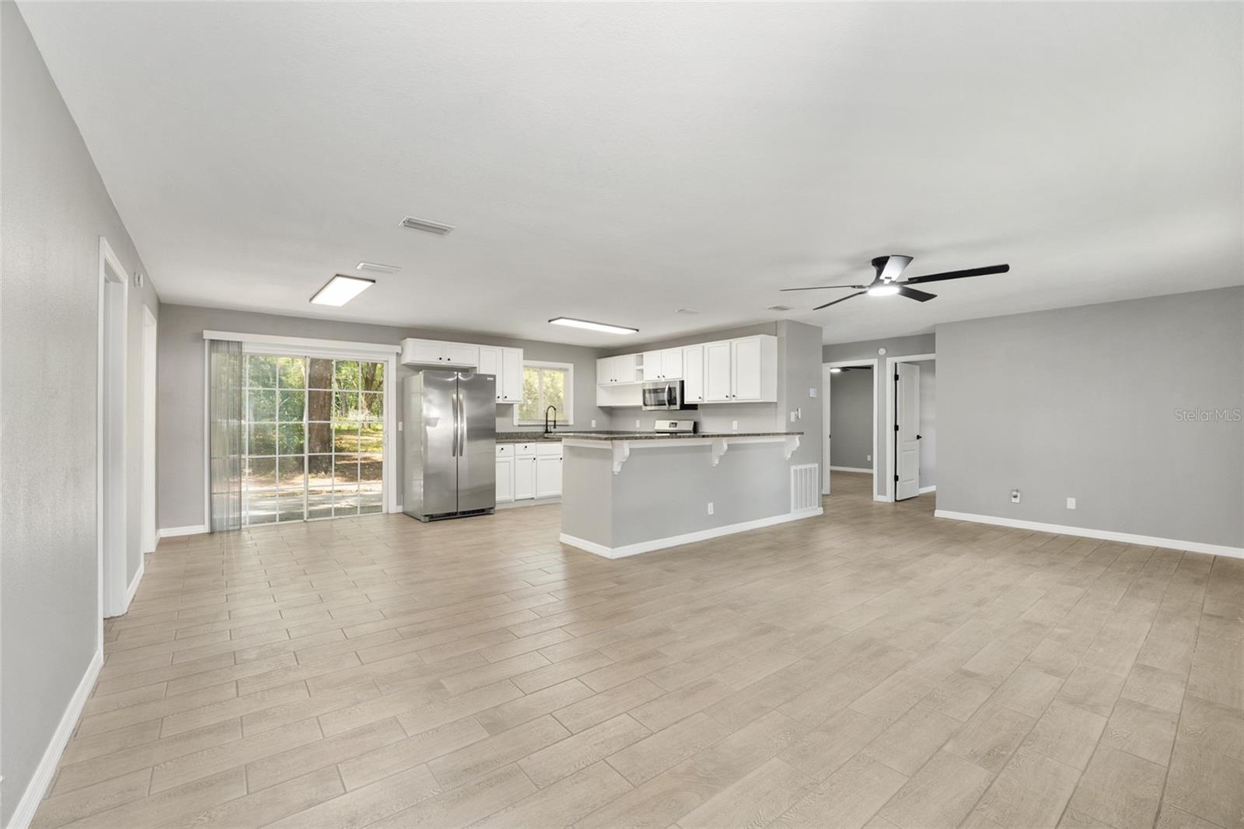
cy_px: 414
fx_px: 484
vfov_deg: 81.2
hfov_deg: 104.3
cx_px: 622
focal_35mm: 14
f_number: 7.1
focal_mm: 14
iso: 250
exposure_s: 1/5
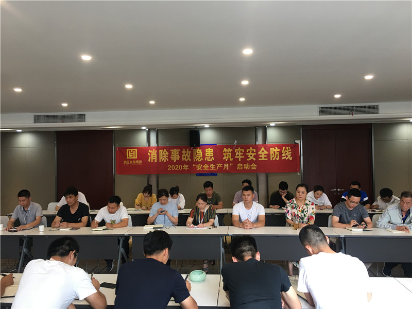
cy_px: 154
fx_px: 345
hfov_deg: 61.7
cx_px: 206
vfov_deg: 48.2
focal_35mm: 29
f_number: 2.2
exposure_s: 1/17
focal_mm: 4.15
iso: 32
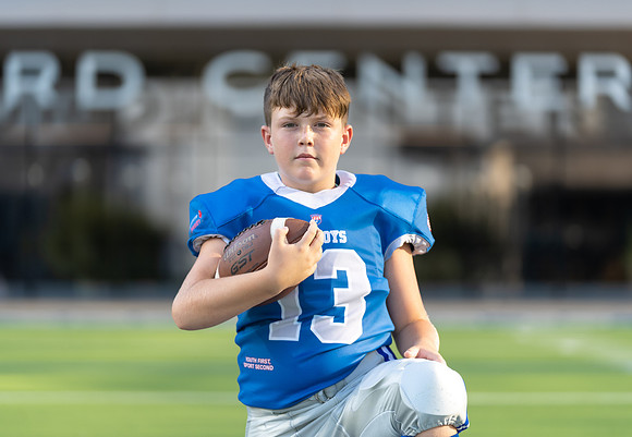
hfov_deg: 12.6
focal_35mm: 162
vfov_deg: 8.7
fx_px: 2870
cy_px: 214
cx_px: 314
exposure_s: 1/500
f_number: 2.8
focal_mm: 144
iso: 100
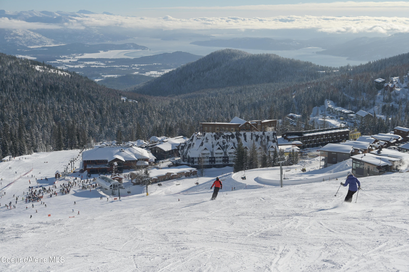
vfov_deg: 25.5
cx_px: 204
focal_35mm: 53
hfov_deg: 37.5
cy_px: 136
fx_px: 602
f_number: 8
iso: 400
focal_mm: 53
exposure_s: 1/2500
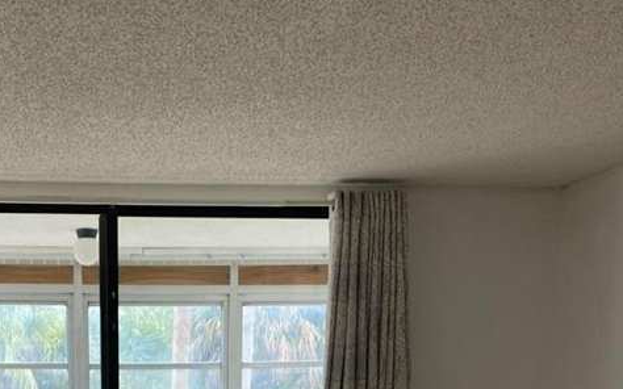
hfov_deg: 32.1
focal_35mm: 62
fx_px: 1052
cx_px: 121
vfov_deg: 18.4
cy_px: 597
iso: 32
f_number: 1.8
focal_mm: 4.25
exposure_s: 1/122
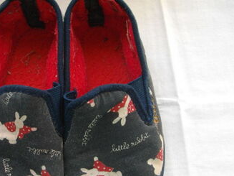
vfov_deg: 30.6
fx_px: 318
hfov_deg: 39.6
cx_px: 64
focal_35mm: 47
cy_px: 118
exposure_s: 1/50
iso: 200
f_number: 2.9
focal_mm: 5.7
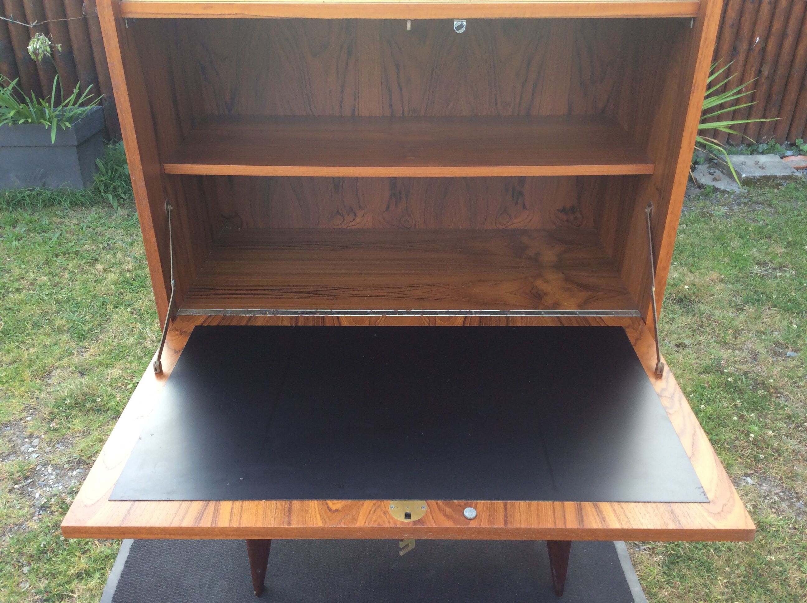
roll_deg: -0.1
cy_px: 302
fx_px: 745
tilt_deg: -32.1
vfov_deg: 44.1
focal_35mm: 32
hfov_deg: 56.9
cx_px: 404
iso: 32
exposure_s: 1/50
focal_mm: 3.3
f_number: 2.4
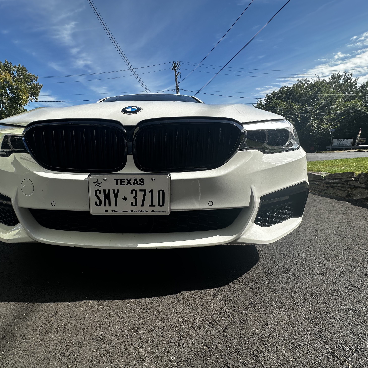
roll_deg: +1.2
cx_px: 149
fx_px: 204
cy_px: 183
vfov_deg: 84.0
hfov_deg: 83.1
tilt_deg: -12.2
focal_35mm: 17
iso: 50
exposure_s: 1/1261
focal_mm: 2.22
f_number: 2.2
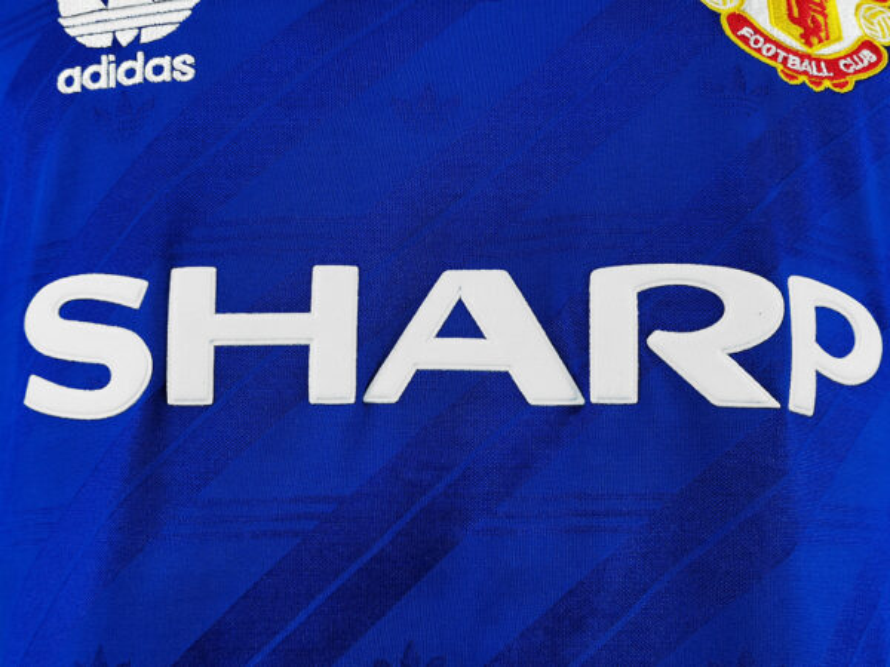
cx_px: 445
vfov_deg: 36.8
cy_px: 334
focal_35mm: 39
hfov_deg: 47.9
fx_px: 1003
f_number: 1.8
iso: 125
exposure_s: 1/60
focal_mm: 5.58
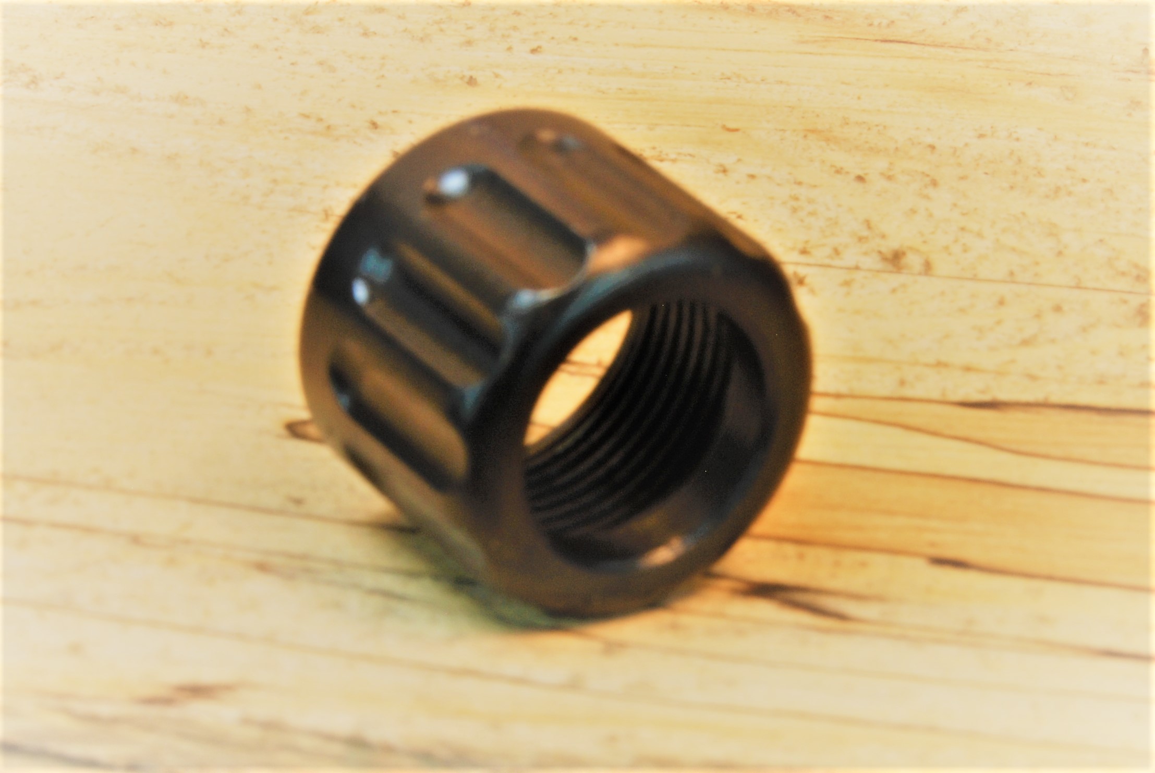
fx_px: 2650
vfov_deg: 16.6
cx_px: 578
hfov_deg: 24.6
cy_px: 386
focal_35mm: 82
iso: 200
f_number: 22
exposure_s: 1/10
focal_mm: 55
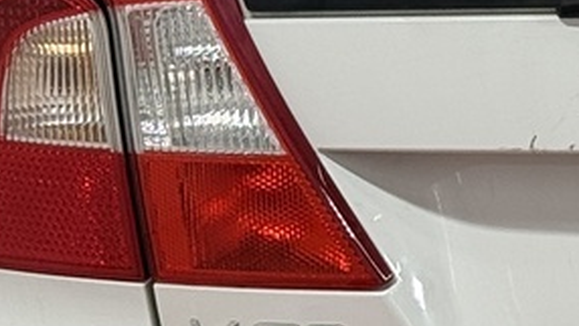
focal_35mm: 263
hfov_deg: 7.9
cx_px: 1111
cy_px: 49
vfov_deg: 4.6
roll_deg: +0.2
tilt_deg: -9.8
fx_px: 4039
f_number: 1.78
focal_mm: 6.76
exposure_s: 1/121
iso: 80
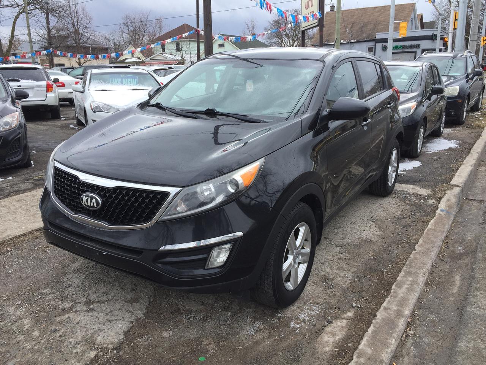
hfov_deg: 61.7
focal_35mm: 29
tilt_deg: -13.4
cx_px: 243
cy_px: 182
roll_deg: +0.7
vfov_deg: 48.2
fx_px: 407
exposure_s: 1/920
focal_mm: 4.15
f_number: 2.2
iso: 32
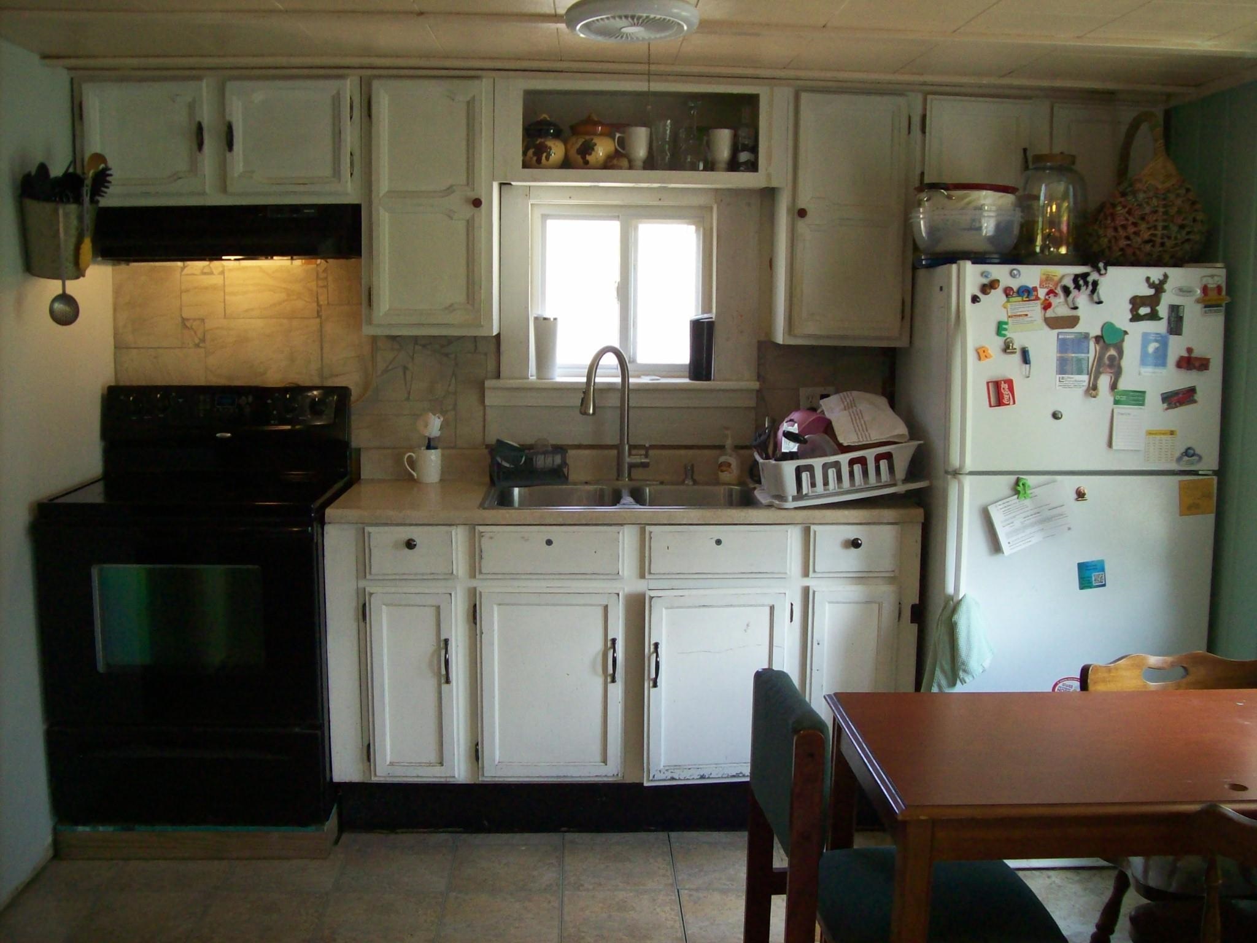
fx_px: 1307
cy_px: 472
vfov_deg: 39.7
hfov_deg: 51.4
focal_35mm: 36
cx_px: 628
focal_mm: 6
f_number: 2.7
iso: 200
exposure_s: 1/66.8
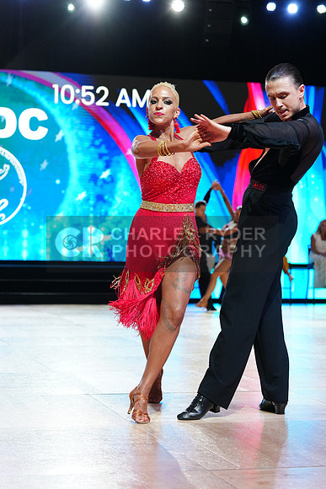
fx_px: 1086
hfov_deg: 17.1
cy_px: 244
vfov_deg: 25.4
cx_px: 163
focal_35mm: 80
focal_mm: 80
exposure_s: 1/320
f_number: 4
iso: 2500
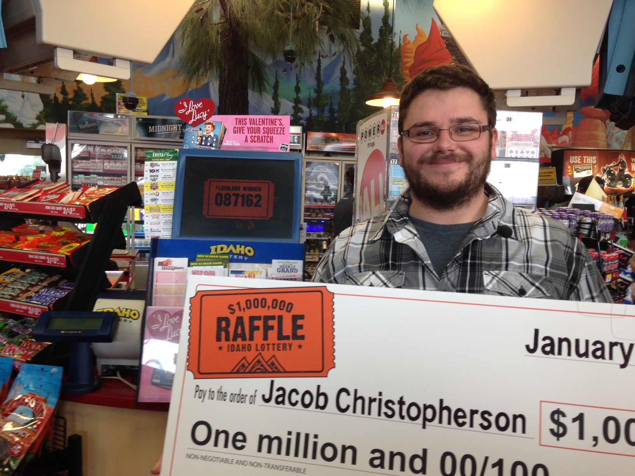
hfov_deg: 55.4
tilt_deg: -4.8
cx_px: 318
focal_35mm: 33
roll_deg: -2.4
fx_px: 605
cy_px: 238
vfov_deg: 42.9
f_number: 2.4
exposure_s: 1/40
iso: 50
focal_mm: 4.12
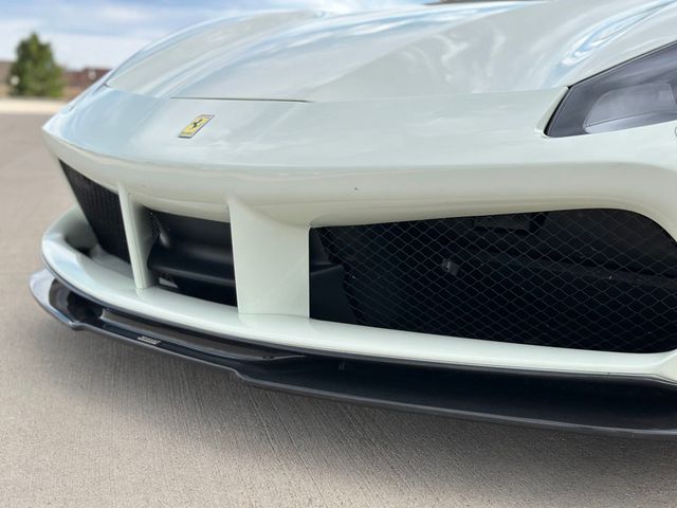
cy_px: 254
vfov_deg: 30.3
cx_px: 338
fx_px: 939
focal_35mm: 48
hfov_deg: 39.7
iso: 80
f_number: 1.78
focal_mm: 6.86
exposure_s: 1/3155
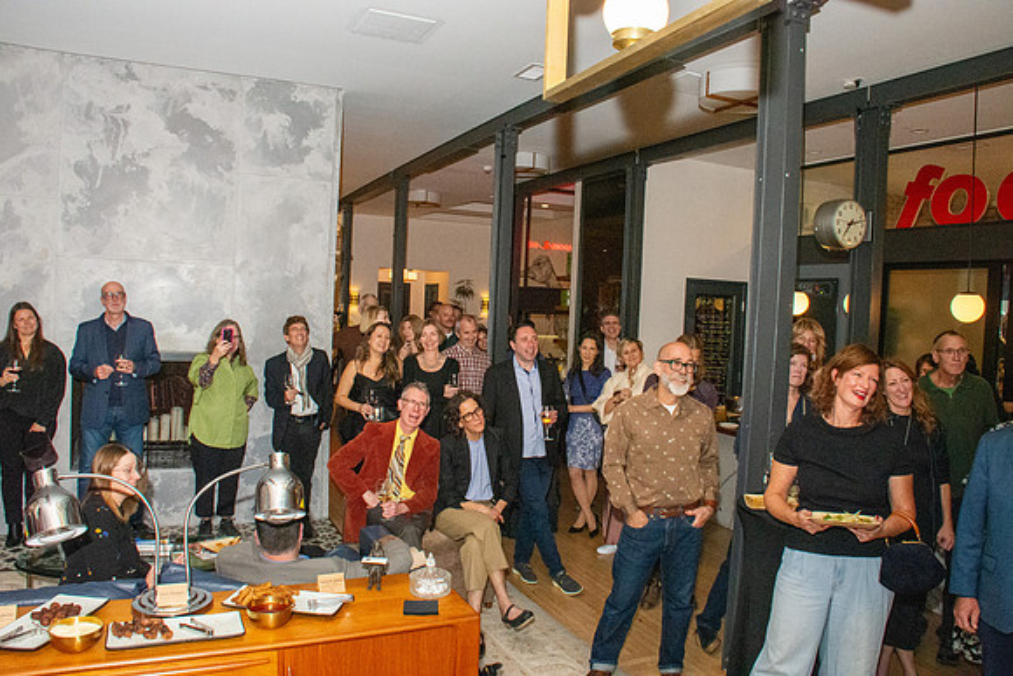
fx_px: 760
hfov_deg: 67.4
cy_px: 338
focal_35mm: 27
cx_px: 506
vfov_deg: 48.0
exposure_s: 1/160
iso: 5000
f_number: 10
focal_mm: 18
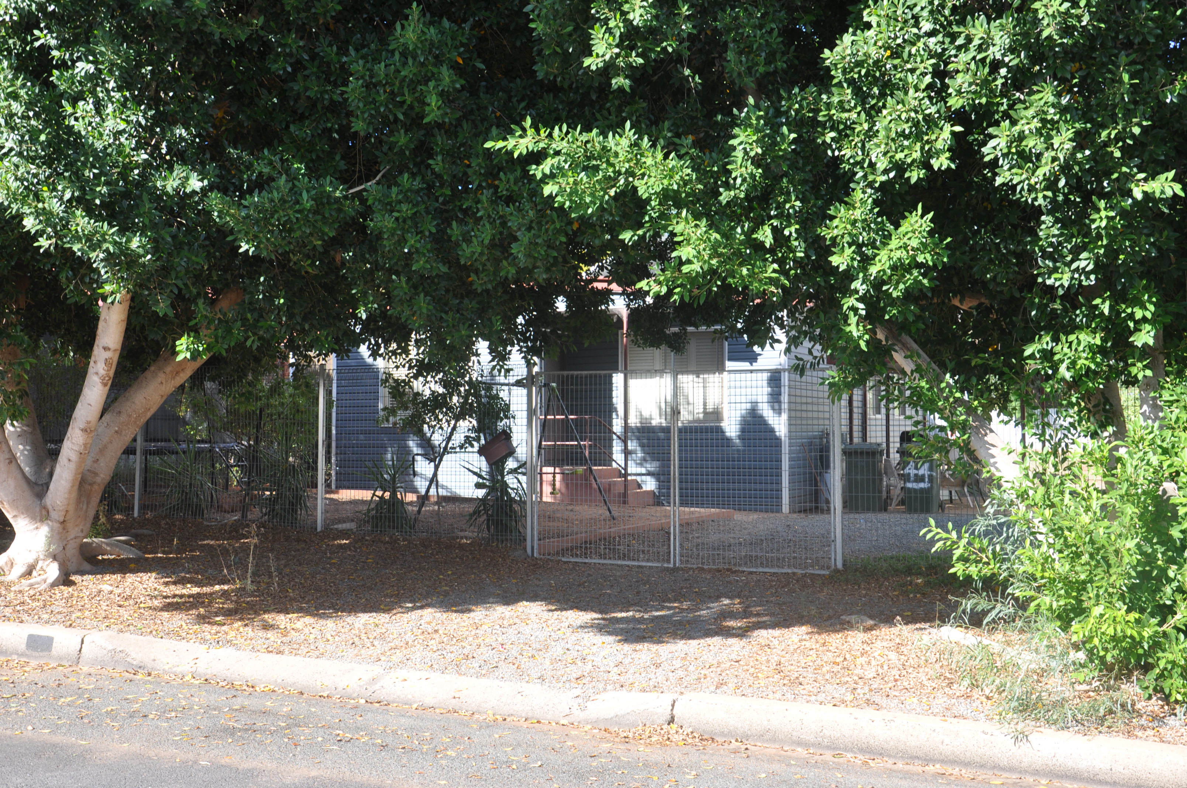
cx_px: 594
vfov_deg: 34.1
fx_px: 1284
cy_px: 394
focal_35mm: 39
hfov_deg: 49.6
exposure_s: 1/100
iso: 200
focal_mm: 26
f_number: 10
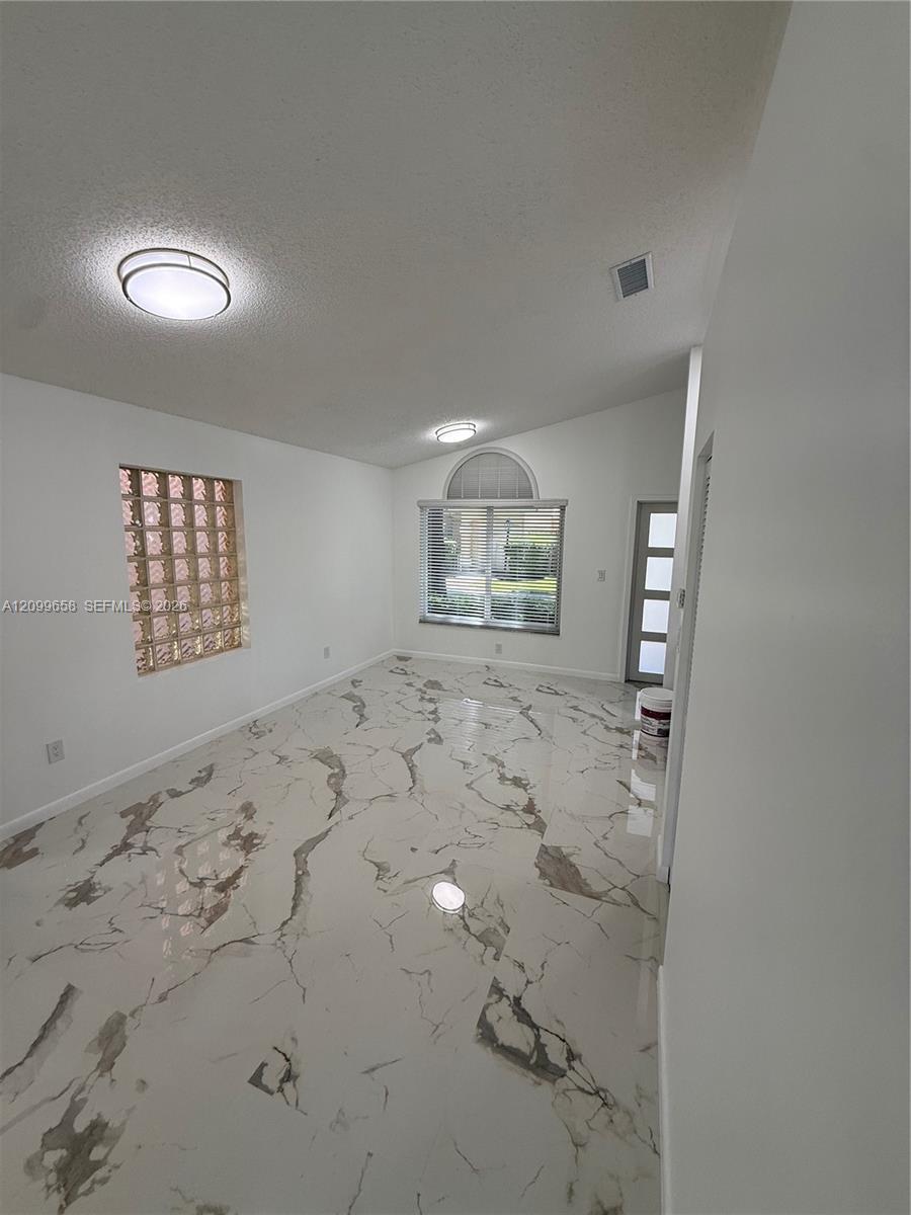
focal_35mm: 14
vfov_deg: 102.1
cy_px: 608
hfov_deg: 85.7
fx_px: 491
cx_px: 456
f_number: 2.2
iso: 80
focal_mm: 2.22
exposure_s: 1/120
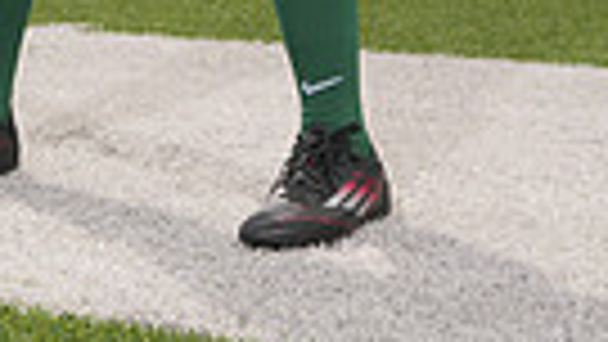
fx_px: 1967
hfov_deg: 17.4
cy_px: -657
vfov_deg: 8.5
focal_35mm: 122
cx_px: 95
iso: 125
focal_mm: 35
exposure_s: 1/200
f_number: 9
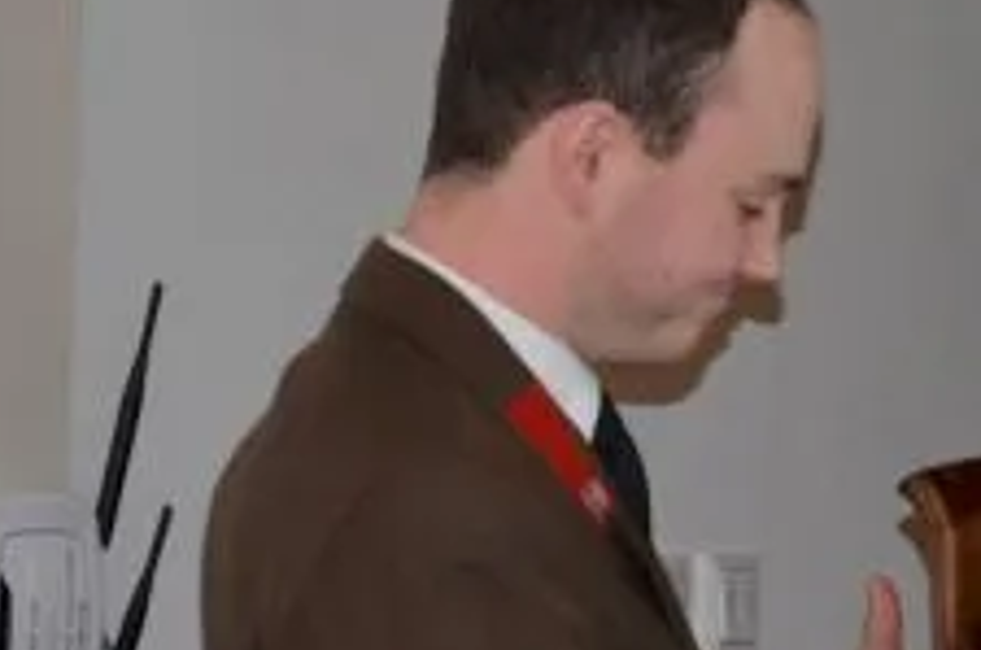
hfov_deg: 7.1
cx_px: 1264
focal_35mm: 286
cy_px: 554
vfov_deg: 4.8
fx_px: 7777
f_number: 5.3
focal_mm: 66
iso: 3200
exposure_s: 1/60
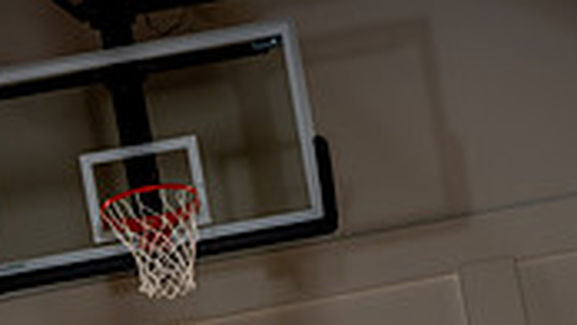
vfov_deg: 11.5
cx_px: 242
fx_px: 1408
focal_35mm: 92
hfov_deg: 23.1
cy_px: 710
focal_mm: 34
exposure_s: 1/250
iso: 200
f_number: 5.6
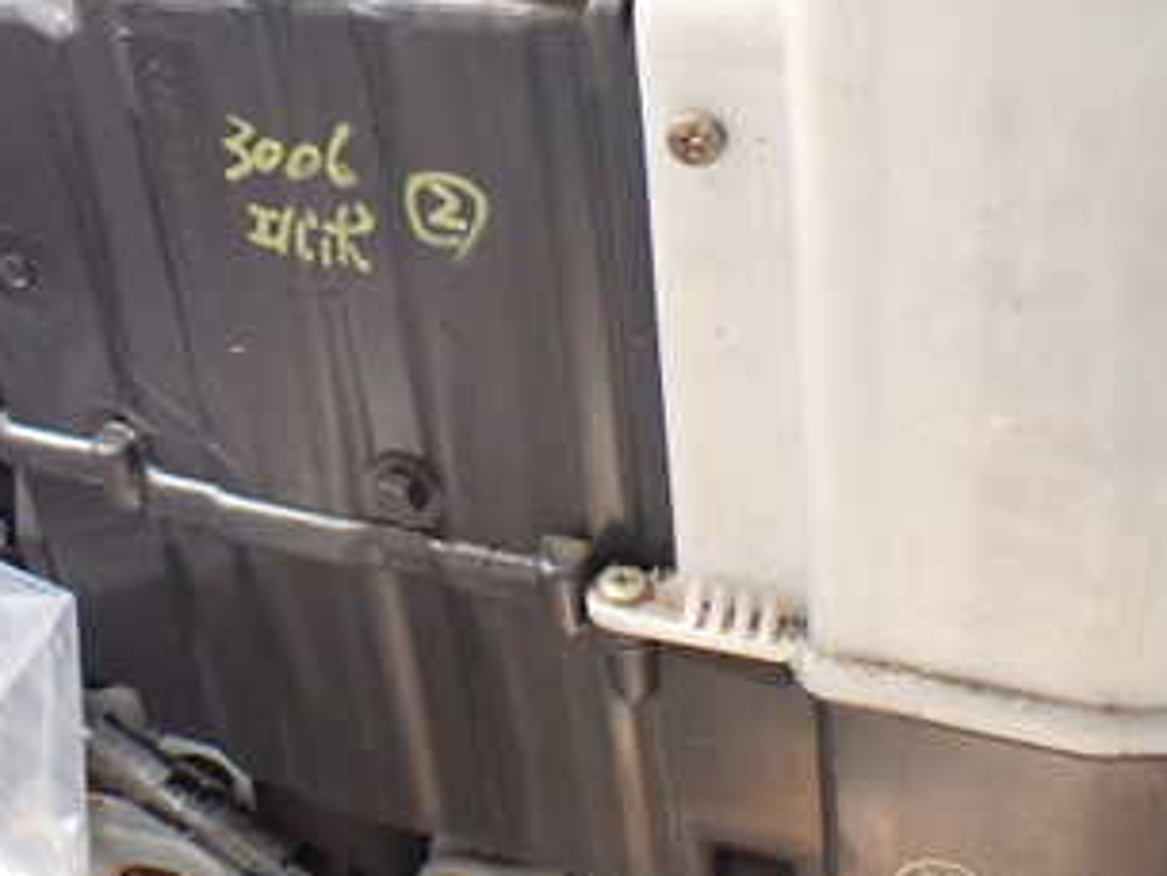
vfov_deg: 24.5
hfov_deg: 32.0
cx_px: 272
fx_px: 1990
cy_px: 203
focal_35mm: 59
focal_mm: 5.4
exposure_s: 1/125
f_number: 2.3
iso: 640
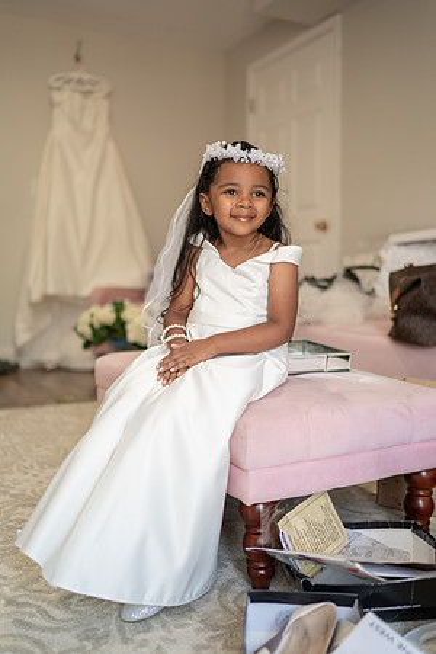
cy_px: 327
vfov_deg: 54.4
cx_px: 218
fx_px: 636
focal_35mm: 35
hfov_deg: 37.9
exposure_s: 1/250
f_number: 1.4
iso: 200
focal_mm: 35
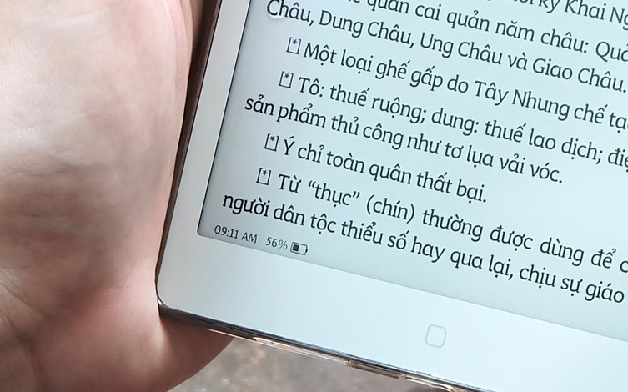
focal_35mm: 260
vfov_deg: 5.0
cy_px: -75
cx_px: 538
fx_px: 4448
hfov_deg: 8.1
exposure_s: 1/150
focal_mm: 50
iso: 400
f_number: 5.6
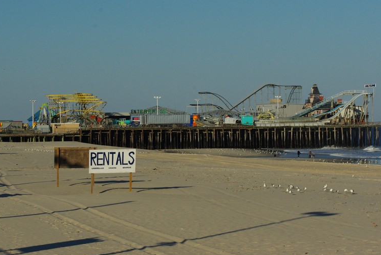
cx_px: 191
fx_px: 1483
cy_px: 89
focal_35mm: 140
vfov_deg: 9.8
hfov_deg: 14.6
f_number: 11
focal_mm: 70
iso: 400
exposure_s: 1/1000
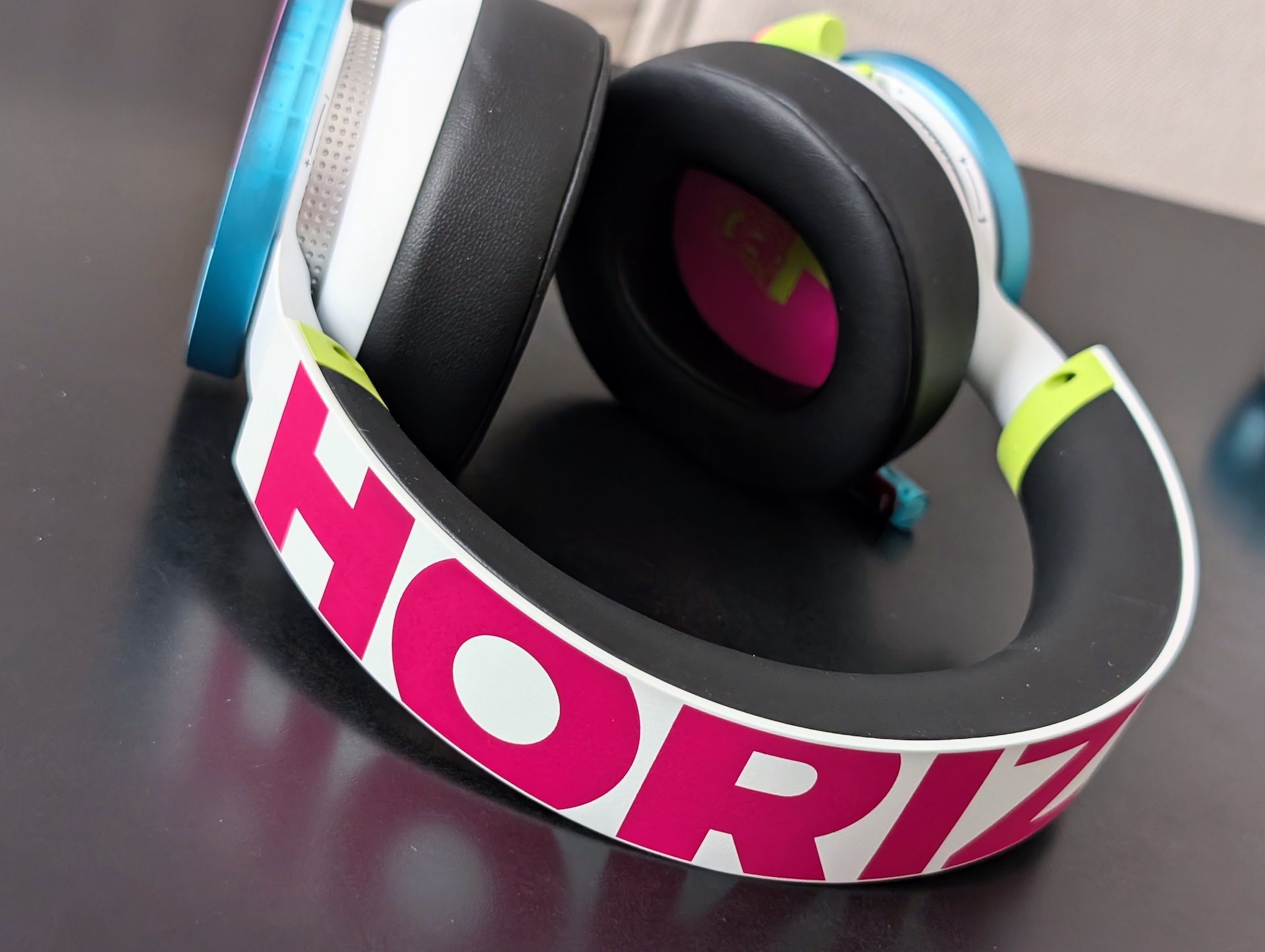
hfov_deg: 38.9
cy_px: 476
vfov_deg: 29.8
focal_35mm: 49
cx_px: 632
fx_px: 1793
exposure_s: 1/111
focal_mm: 6.9
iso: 248
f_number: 1.68
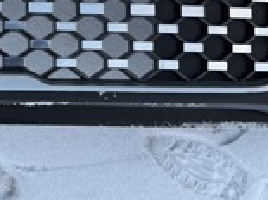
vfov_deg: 14.1
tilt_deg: -52.8
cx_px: -57
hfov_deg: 18.7
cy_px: -84
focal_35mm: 99
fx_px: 766
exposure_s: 1/156
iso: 64
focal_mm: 6.76
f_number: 1.78
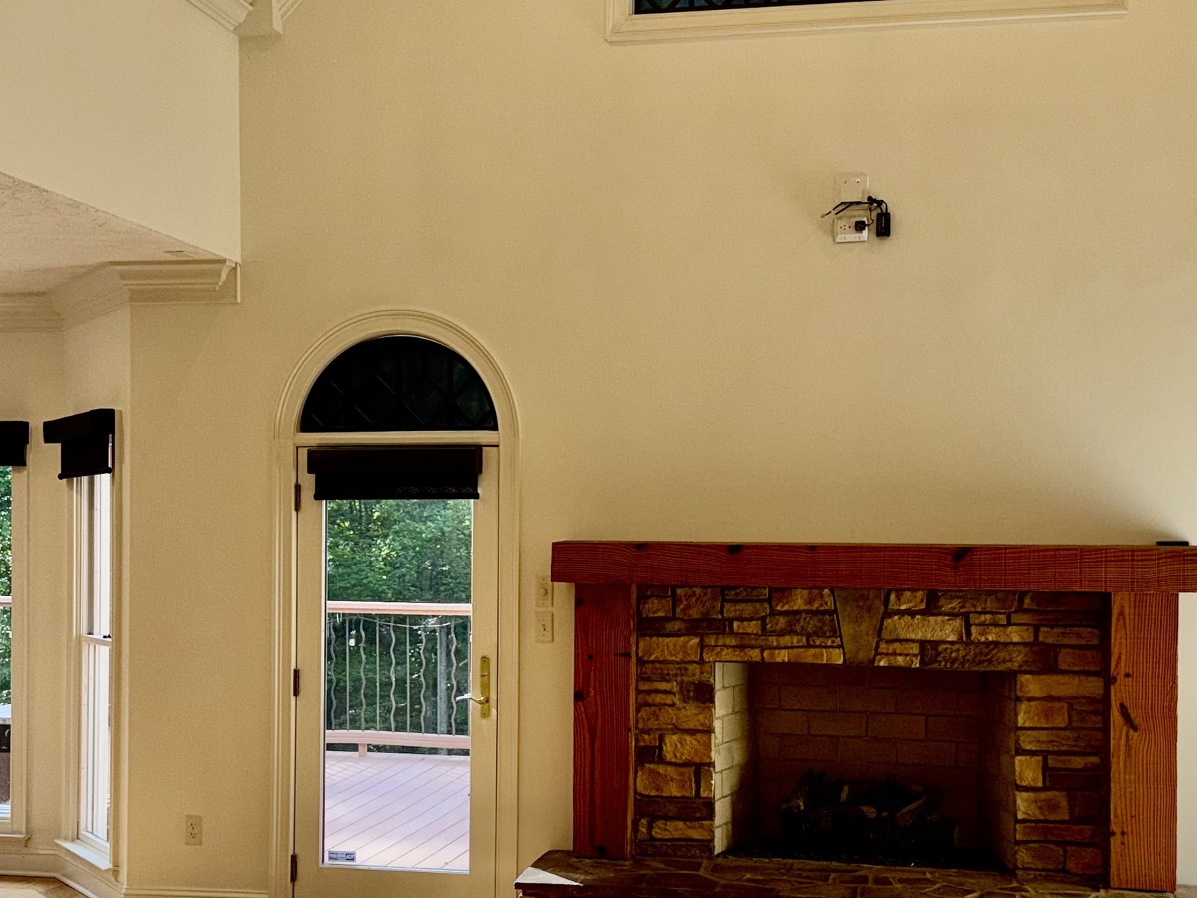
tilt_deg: -0.4
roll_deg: -0.5
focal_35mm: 47
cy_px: 547
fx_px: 1625
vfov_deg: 30.8
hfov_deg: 40.4
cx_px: 585
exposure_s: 1/344
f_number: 1.78
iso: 50
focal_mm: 6.76
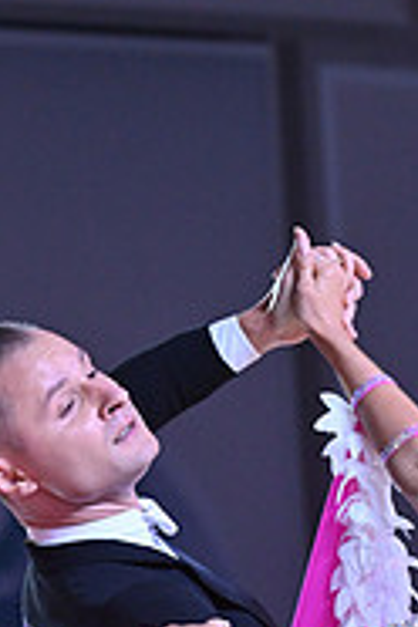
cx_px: 271
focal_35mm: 422
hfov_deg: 3.3
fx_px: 7349
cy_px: 873
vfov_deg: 4.9
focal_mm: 135
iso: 2500
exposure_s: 1/400
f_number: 7.1
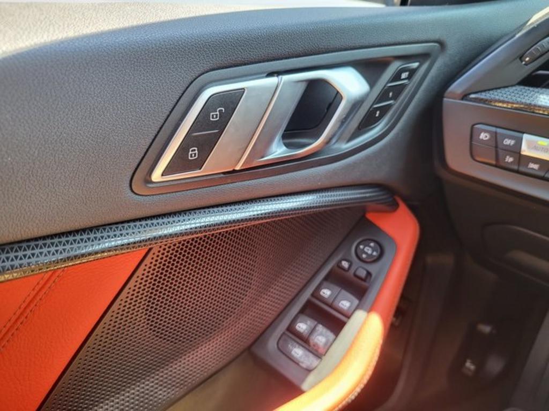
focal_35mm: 26
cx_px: 274
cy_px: 206
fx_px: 412
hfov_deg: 67.3
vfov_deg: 53.1
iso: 160
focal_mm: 5.4
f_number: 1.8
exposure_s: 1/120
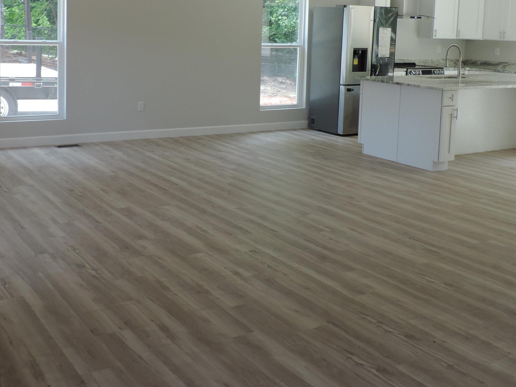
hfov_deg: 40.4
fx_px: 701
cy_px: 104
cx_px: 236
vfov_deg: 30.4
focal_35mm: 47
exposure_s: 1/50
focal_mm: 4.9
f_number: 3.1
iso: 80
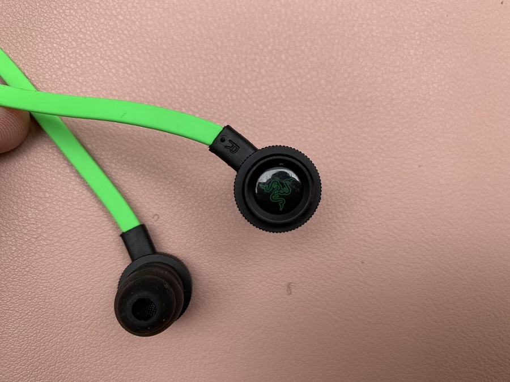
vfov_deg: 53.1
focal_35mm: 26
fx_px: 383
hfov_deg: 67.3
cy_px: 191
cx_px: 255
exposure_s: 1/121
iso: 50
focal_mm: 4.25
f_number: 1.8
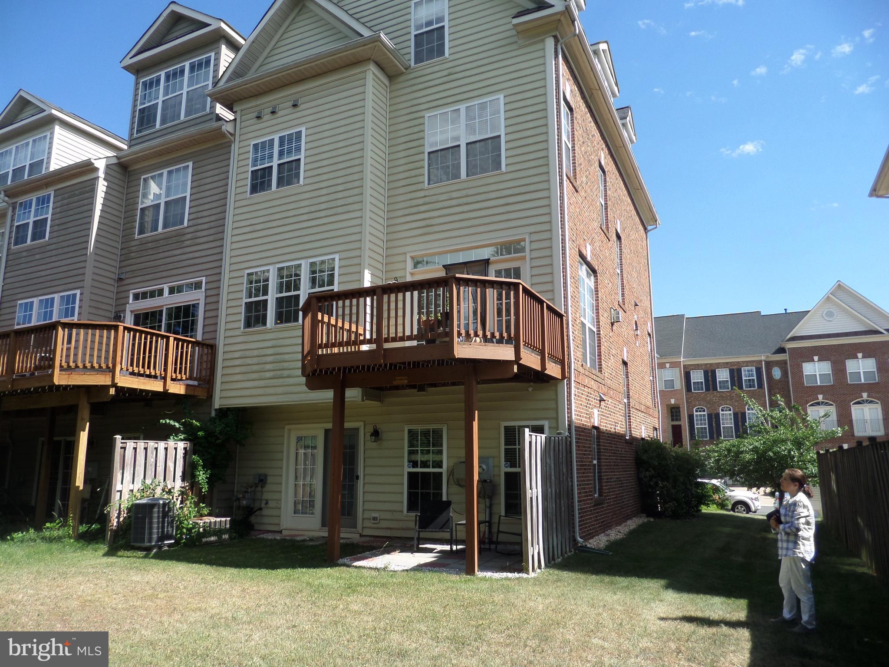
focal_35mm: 24
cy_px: 334
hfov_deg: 71.6
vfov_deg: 56.8
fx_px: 616
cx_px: 444
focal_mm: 4
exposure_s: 1/750
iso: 100
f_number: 3.2
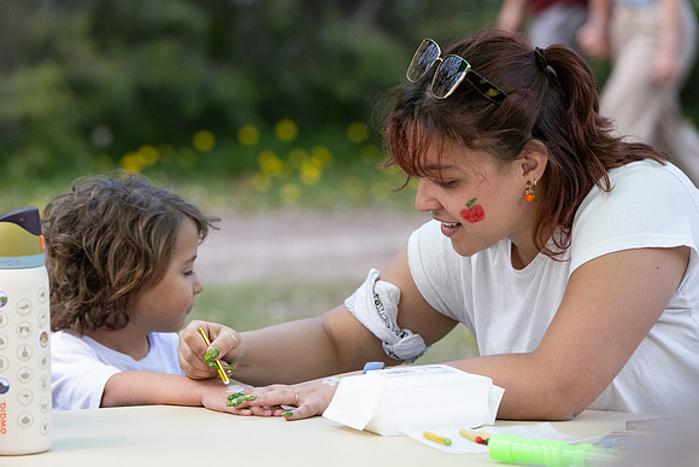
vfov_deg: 8.3
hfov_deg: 12.4
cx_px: 245
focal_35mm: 165
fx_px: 3208
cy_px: 265
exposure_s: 1/1250
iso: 1400
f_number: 4
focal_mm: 125
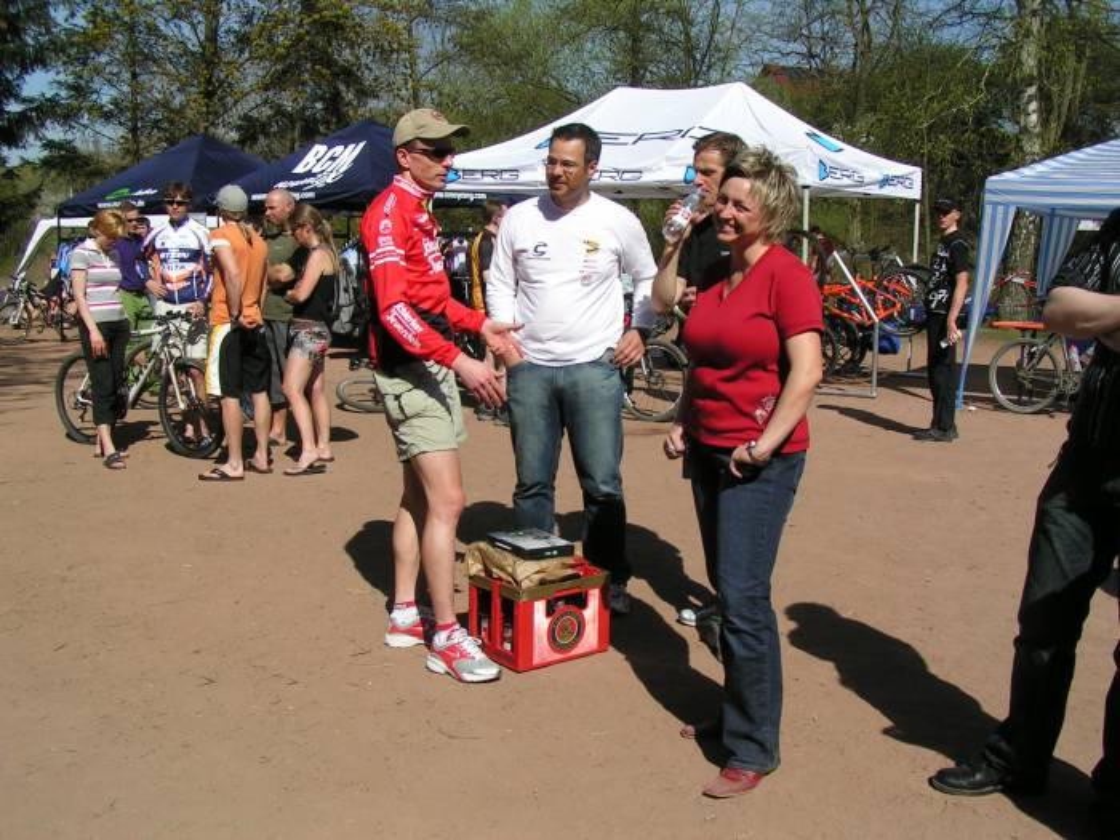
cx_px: 560
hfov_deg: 49.0
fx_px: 1229
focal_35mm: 38
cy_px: 420
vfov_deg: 37.7
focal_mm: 5.8
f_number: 5.6
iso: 50
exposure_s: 1/640
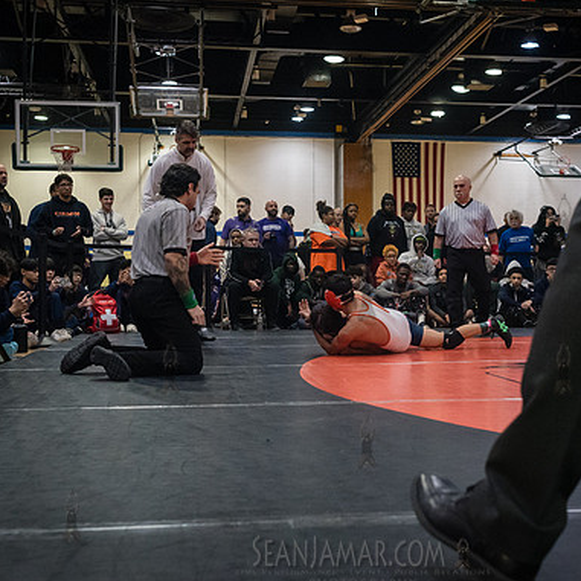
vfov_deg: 34.7
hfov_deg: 34.6
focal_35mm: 49
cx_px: 346
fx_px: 930
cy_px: 292
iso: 6400
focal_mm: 35
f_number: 4
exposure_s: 1/400
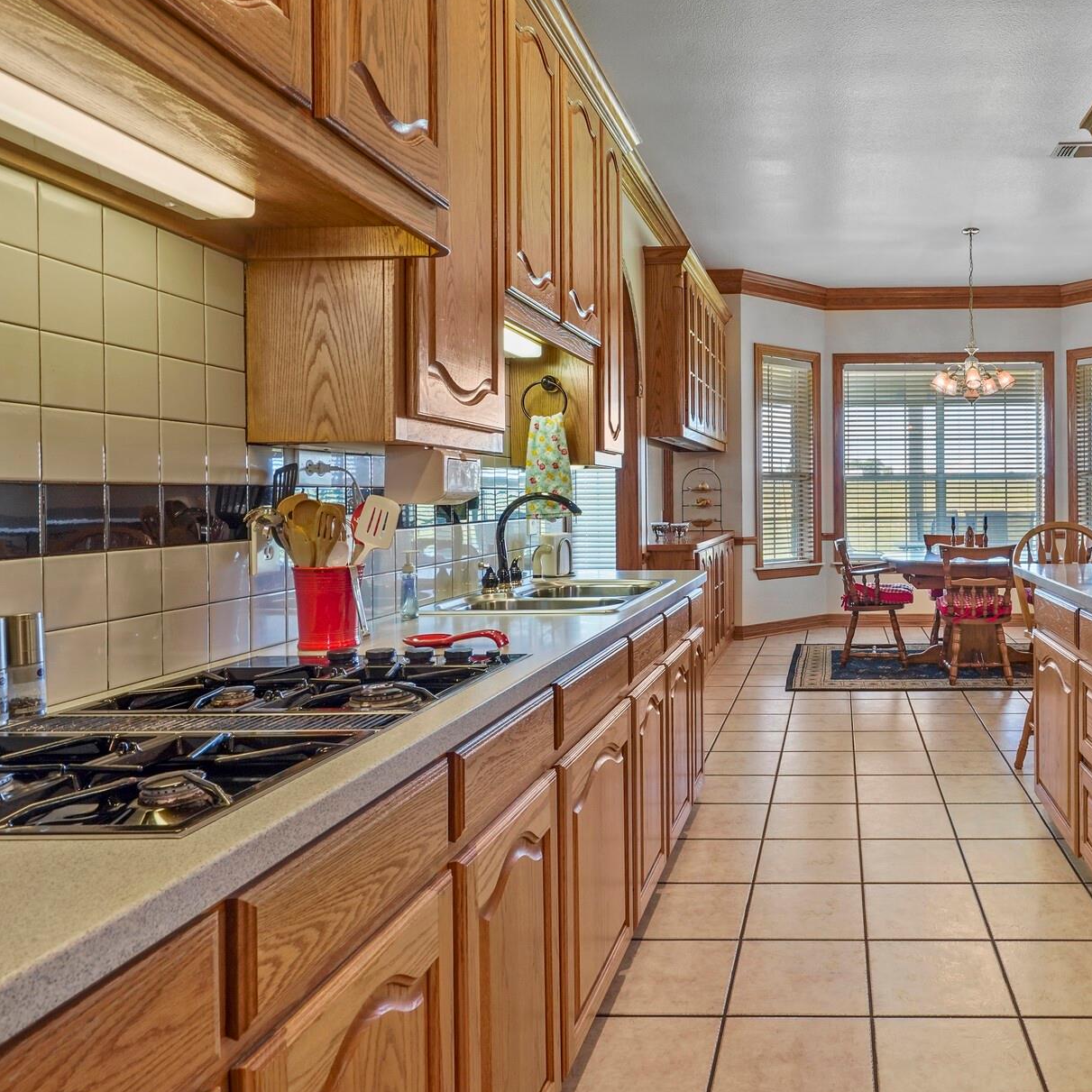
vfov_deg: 67.2
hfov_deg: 63.7
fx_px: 821
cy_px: 504
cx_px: 807
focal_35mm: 23
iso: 320
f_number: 11
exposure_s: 1/5
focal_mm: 16
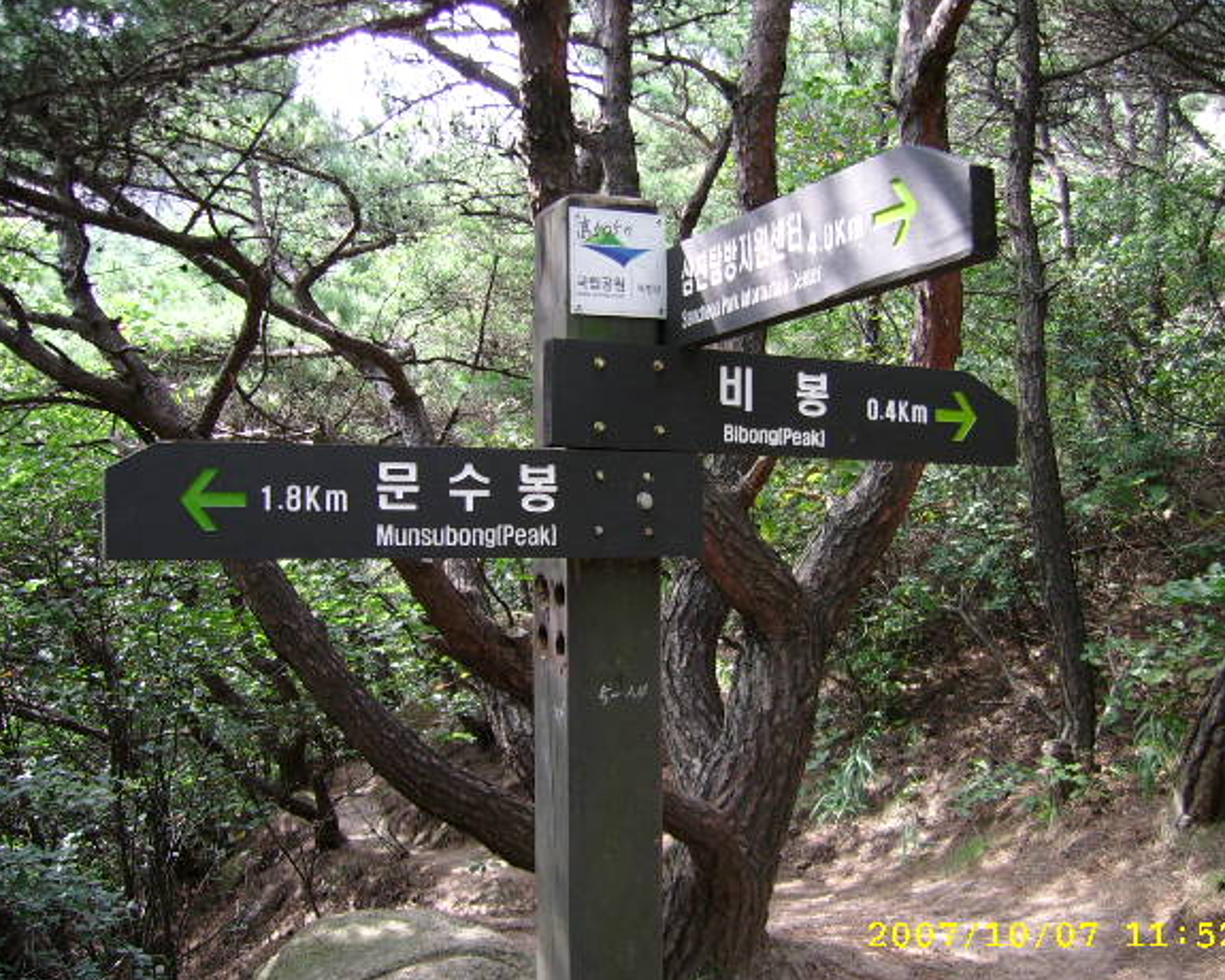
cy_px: 490
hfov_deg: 47.9
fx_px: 1378
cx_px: 620
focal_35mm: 38
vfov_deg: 39.2
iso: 100
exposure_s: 1/84
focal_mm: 5.95
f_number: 2.8
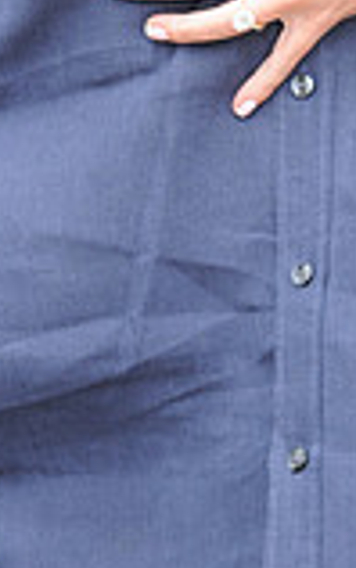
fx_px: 11559
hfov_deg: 1.8
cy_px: -381
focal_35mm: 746
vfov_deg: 2.8
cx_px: 295
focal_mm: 200
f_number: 5.6
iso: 500
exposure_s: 1/125
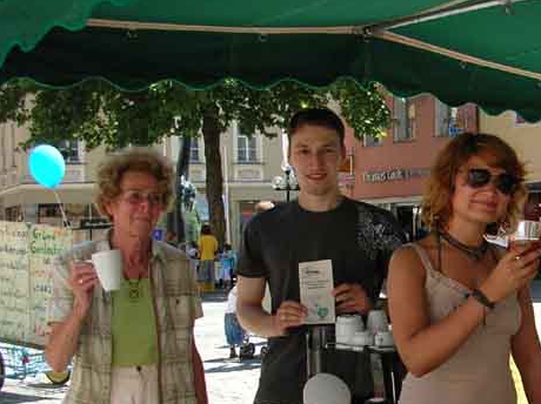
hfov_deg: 27.0
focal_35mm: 69
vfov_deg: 21.0
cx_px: 512
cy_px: 339
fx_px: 1077
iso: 50
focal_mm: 5.8
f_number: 2.8
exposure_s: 1/375
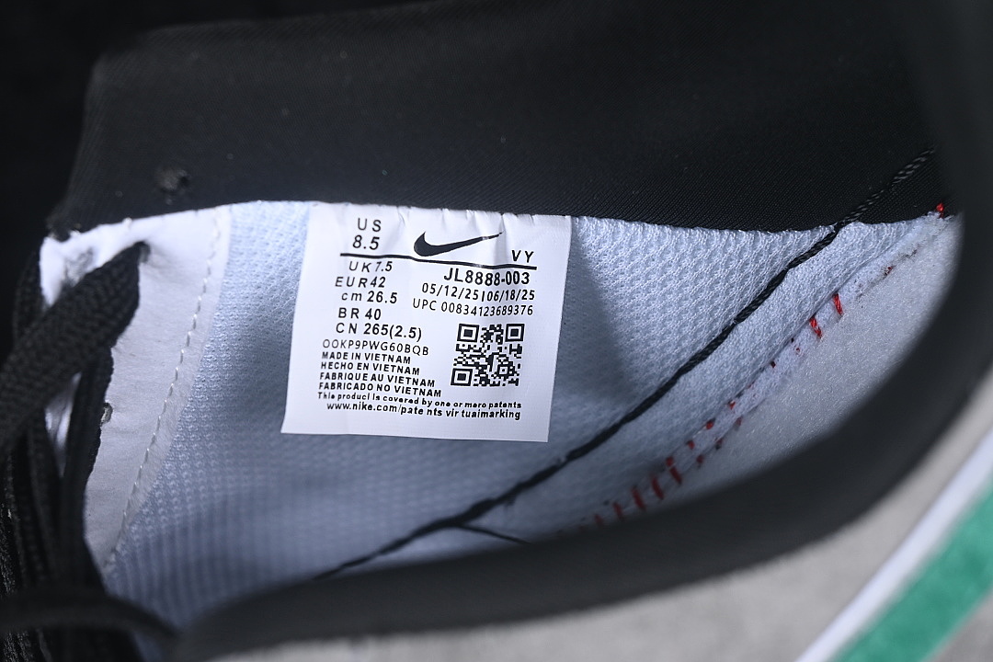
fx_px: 1986
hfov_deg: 28.1
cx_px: 496
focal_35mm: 72
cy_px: 331
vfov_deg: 18.9
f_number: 6.3
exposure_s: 1/60
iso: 160
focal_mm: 48
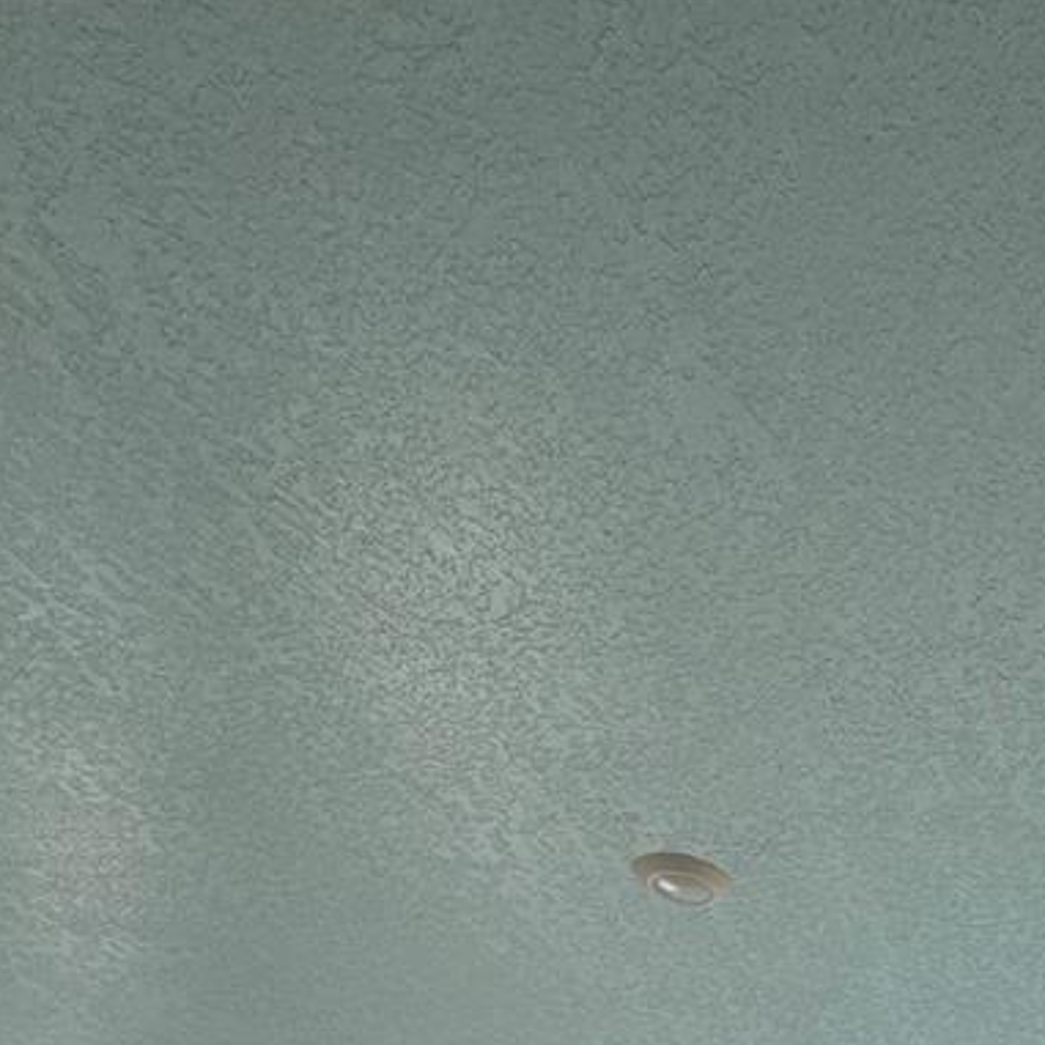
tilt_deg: -2.8
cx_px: 1114
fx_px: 1332
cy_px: 1624
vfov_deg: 27.2
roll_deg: -1.7
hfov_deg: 36.9
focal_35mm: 39
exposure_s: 1/3390
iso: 50
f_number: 2.2
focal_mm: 2.22
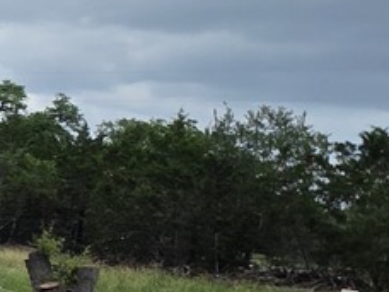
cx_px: -682
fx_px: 921
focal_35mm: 82
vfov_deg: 17.9
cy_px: 201
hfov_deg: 12.8
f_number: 1.9
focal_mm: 2.2
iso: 40
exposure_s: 1/1994
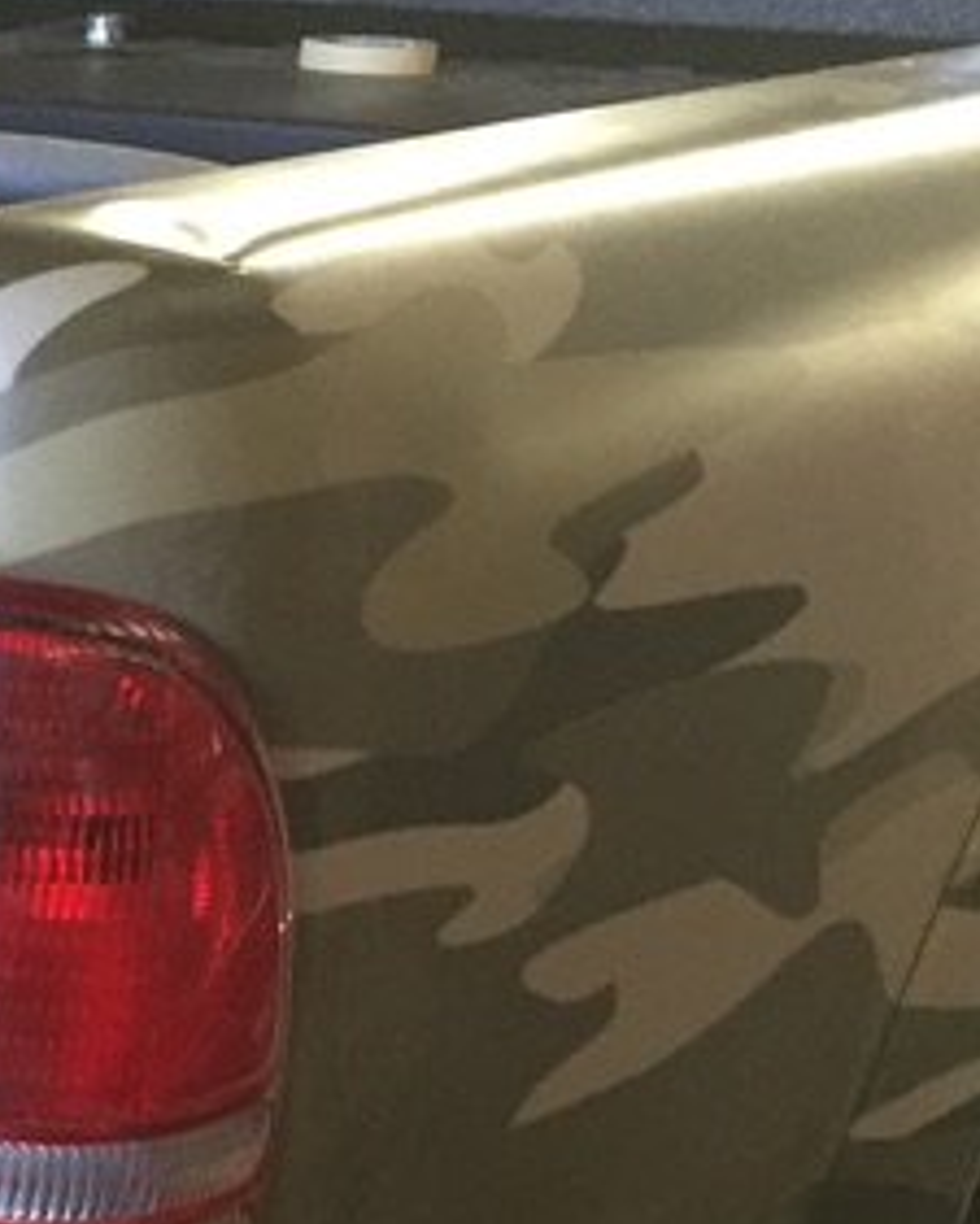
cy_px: 1163
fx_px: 3732
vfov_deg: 18.2
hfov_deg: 12.7
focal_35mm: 103
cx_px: -1102
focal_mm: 4.15
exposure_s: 1/30
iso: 125
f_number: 2.2
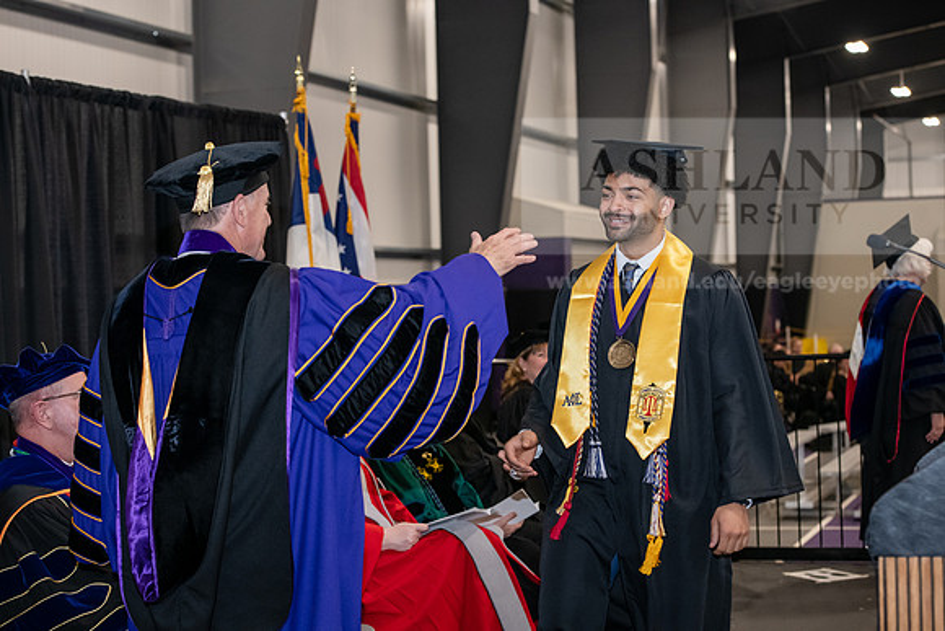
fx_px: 1838
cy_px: 316
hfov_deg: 28.8
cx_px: 472
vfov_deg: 19.5
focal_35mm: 70
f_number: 5
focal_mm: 70
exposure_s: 1/200
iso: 2500
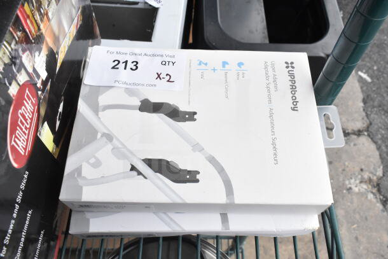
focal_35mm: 30
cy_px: 130
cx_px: 194
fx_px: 323
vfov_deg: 43.6
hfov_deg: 61.9
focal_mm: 20
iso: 1600
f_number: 10
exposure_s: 1/400
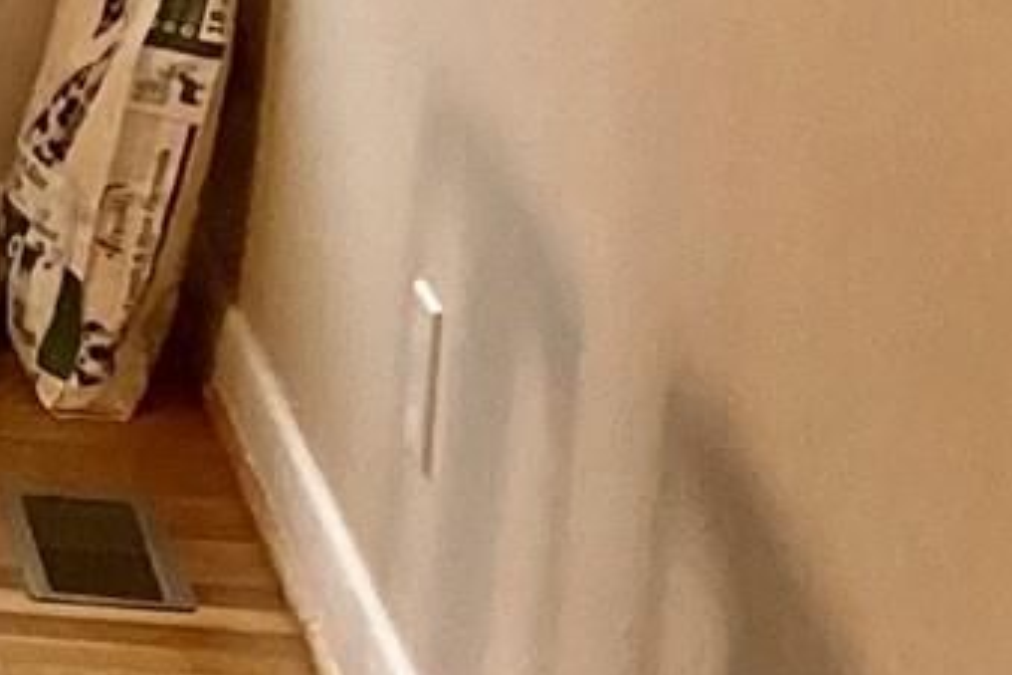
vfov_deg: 7.0
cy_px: -293
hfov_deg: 9.0
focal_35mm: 195
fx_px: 5481
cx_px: -1755
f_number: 2.4
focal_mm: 3.3
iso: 160
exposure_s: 1/60
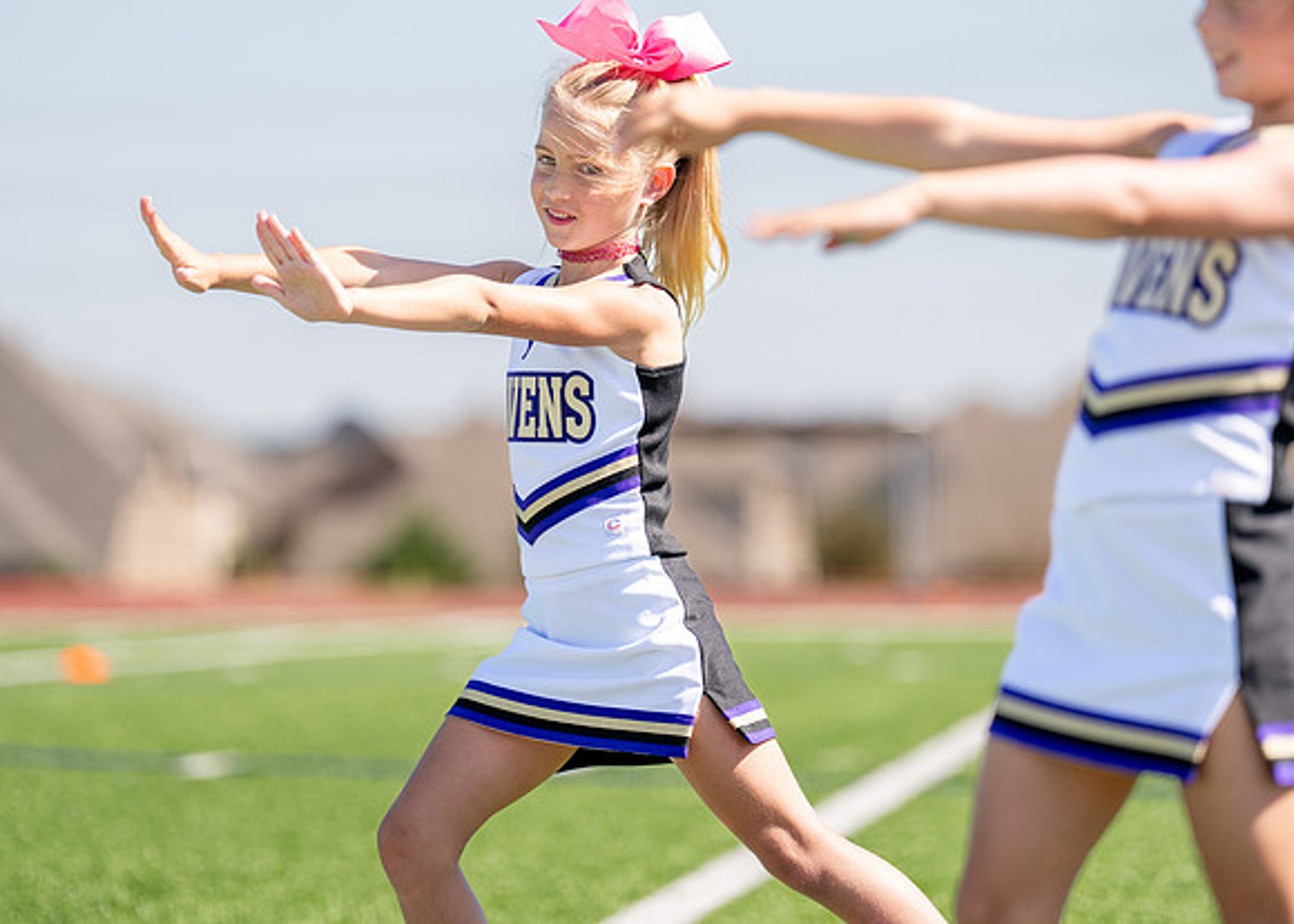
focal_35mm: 223
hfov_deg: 9.0
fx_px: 8200
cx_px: 669
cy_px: 365
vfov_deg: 6.4
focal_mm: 162
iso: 200
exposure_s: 1/2500
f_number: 2.8
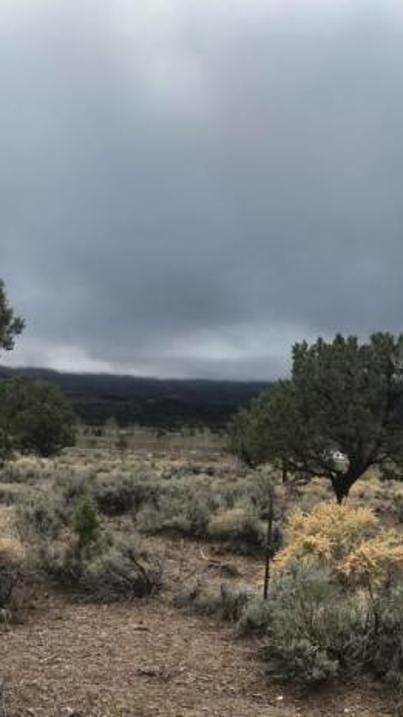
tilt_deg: +3.7
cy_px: 350
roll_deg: -0.7
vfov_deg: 48.4
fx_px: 799
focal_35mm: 42
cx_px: 295
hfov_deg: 28.0
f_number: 1.8
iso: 20
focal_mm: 3.99
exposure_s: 1/1953
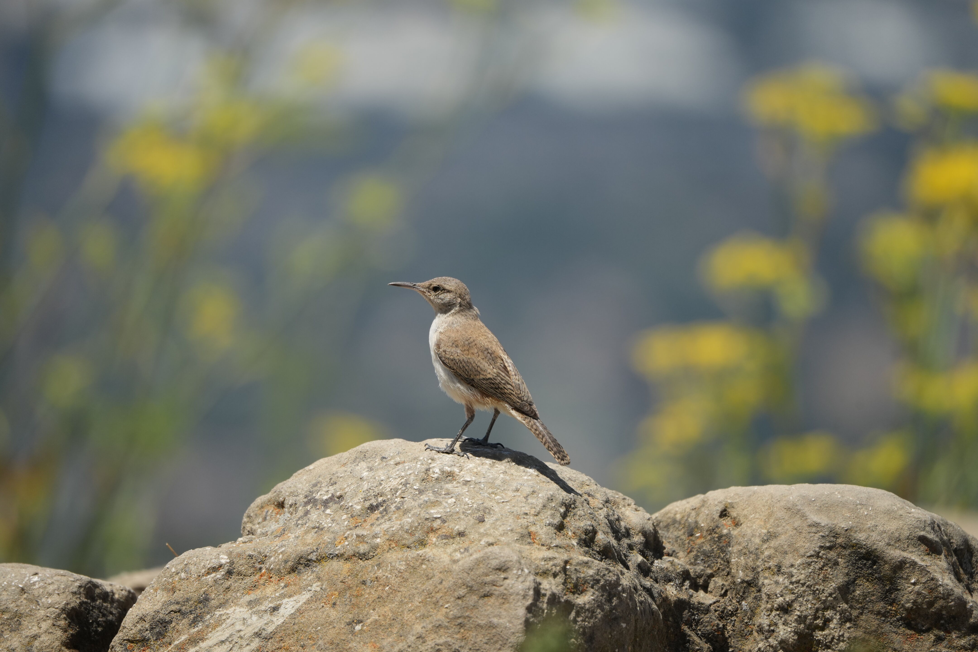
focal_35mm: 400
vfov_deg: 3.4
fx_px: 10866
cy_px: 326
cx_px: 489
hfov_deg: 5.2
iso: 500
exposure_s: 1/2000
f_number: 6.3
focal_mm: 400
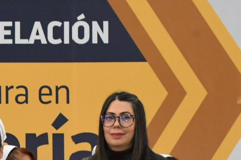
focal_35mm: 194
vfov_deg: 7.0
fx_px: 1298
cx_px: -95
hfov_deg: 10.3
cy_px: 244
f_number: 11
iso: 3200
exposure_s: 1/125
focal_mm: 38
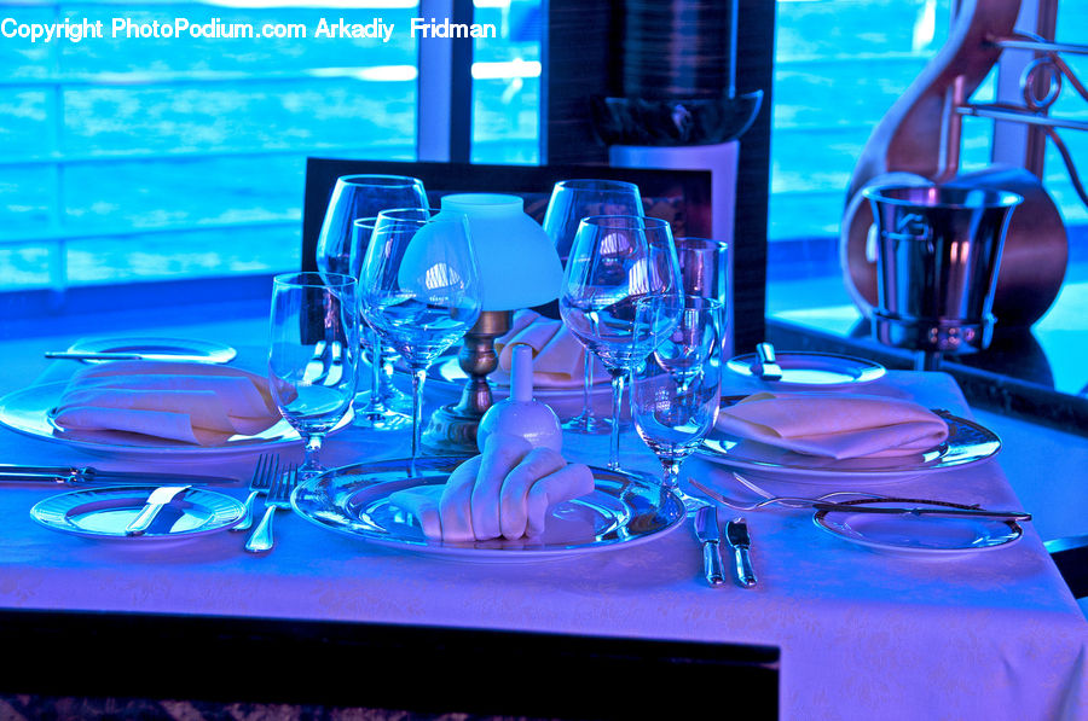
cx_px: 544
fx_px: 2806
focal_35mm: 93
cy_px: 360
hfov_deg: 21.9
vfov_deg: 14.7
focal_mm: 62
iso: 200
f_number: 6.3
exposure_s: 1/80
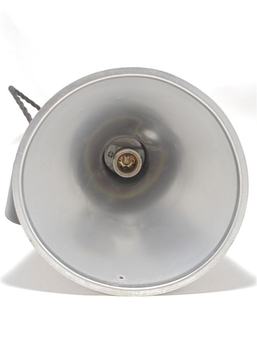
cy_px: 171
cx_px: 128
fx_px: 426
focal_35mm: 43
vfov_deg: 43.9
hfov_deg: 33.6
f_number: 4.5
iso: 200
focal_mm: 7.8
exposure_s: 1/30
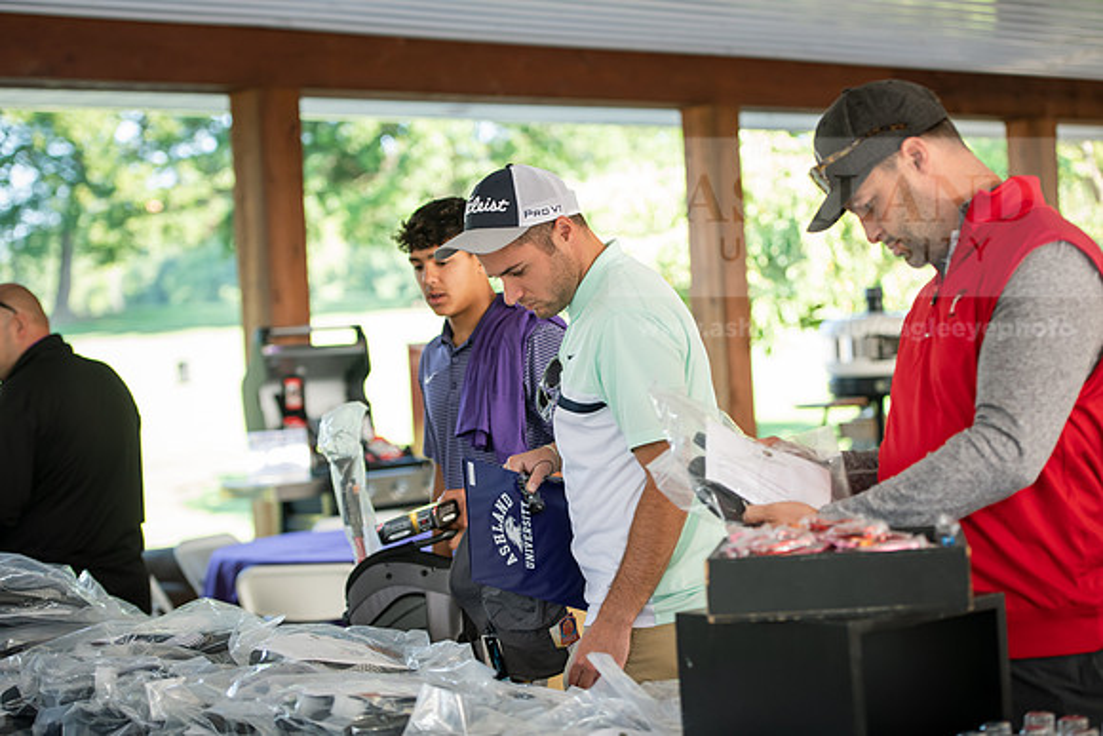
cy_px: 368
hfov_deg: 27.0
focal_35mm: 75
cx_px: 552
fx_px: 2298
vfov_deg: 18.2
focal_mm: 75
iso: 400
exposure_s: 1/200
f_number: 3.2
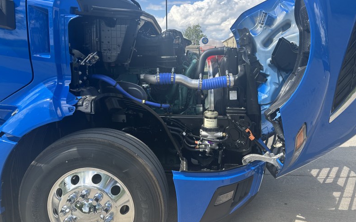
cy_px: 93
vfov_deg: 47.4
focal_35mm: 26
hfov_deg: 70.4
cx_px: 180
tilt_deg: -6.8
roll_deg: -1.1
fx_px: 252
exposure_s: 1/1304
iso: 80
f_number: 1.78
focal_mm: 6.86
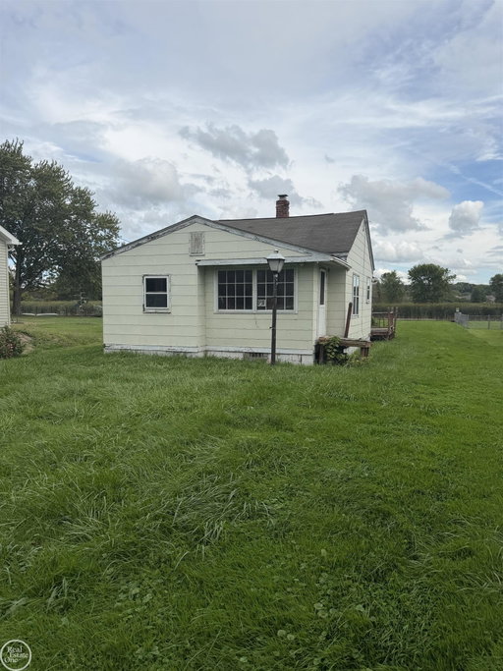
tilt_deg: -4.4
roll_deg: -2.3
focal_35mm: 24
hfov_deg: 56.8
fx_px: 465
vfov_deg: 71.6
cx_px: 252
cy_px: 336
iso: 80
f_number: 1.78
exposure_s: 1/4167
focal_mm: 6.76
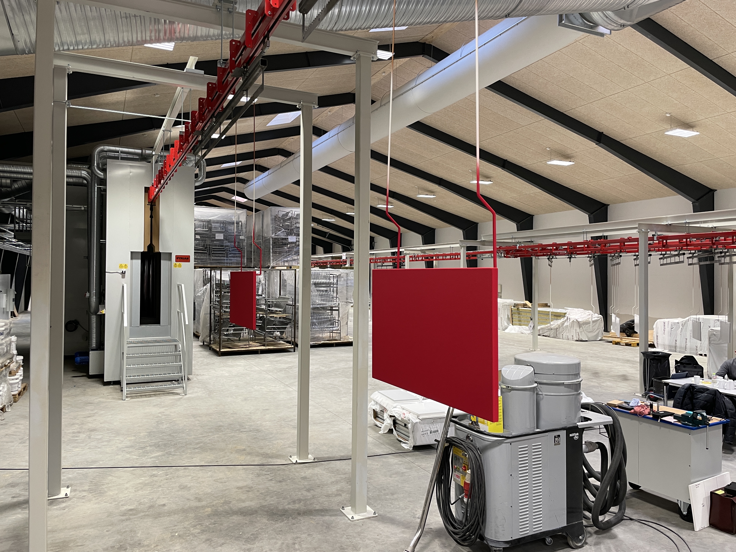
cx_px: 368
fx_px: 553
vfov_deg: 53.1
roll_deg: -0.7
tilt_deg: +0.0
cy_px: 276
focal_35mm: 26
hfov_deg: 67.3
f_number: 1.6
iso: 80
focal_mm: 4.2
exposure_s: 1/50
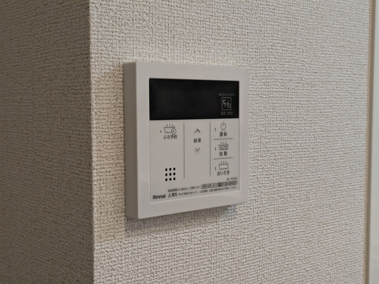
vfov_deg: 28.6
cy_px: 142
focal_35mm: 51
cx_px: 190
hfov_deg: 37.5
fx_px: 558
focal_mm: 5.43
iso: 245
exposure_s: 1/100
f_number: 1.89
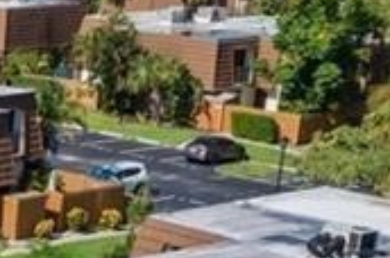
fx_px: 1417
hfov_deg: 13.8
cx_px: -333
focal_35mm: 131
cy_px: 485
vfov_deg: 9.8
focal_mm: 8.38
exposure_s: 1/400
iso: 100
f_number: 2.8
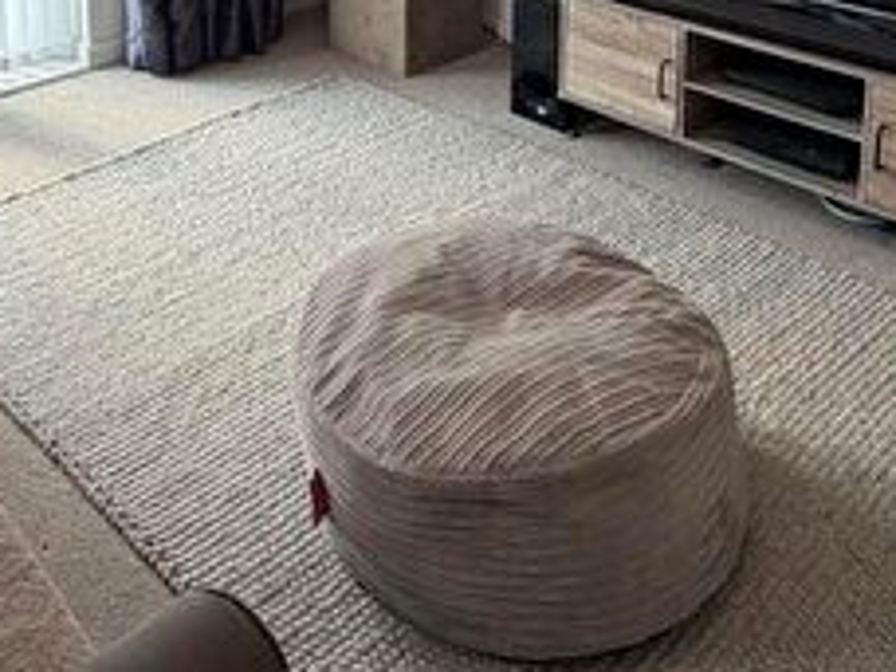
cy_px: -179
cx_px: 310
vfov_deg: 28.3
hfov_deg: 43.3
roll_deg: +0.1
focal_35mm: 43
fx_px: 1113
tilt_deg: -8.7
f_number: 2.2
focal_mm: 2.22
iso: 100
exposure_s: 1/121
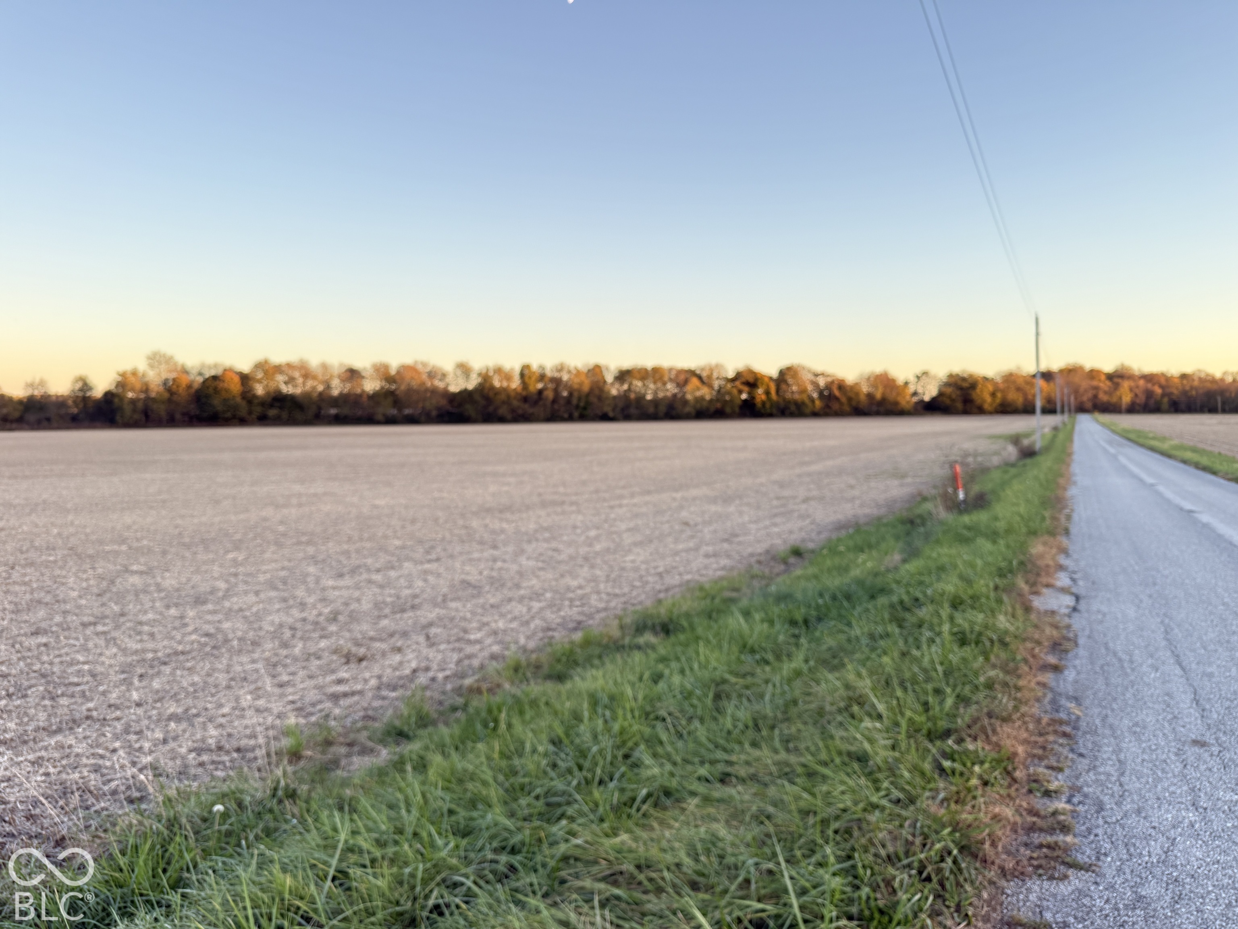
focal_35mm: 24
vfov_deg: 56.8
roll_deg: +0.8
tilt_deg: -2.2
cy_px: 464
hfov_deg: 71.6
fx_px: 858
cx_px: 619
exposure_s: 1/241
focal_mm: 6.76
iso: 125
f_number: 1.78
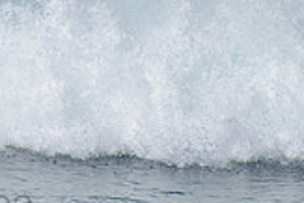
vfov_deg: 0.8
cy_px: -105
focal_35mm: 1774
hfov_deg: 1.2
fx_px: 14993
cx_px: -112
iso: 160
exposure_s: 1/2000
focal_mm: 500
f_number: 5.6
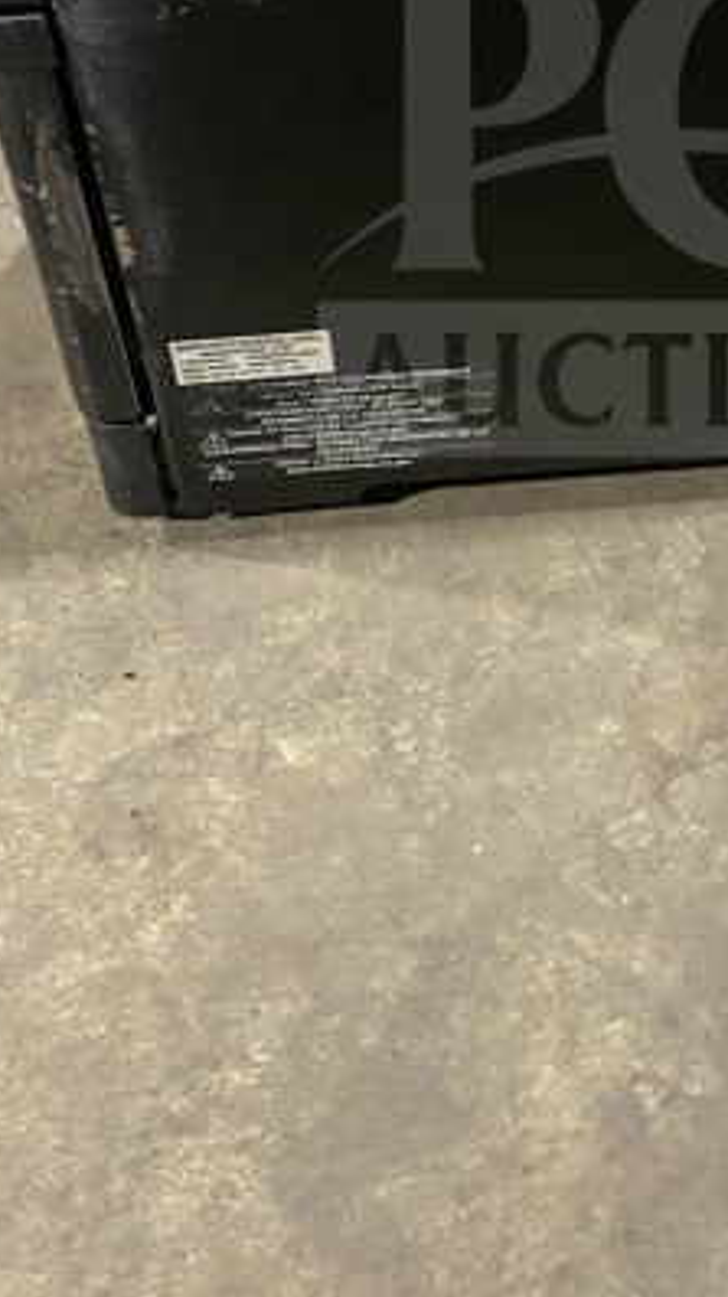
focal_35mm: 58
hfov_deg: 20.2
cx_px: 682
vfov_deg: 34.5
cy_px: 198
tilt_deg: -47.5
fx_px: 1993
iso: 500
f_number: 1.8
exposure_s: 1/56
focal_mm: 4.25
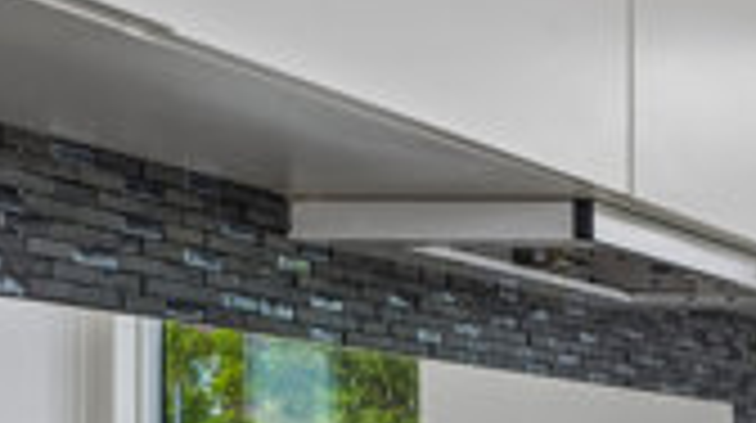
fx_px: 1802
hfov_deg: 17.4
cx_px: 1494
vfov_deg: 13.1
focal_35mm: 90
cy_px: 488
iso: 250
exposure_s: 1/125
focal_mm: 18
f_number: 10
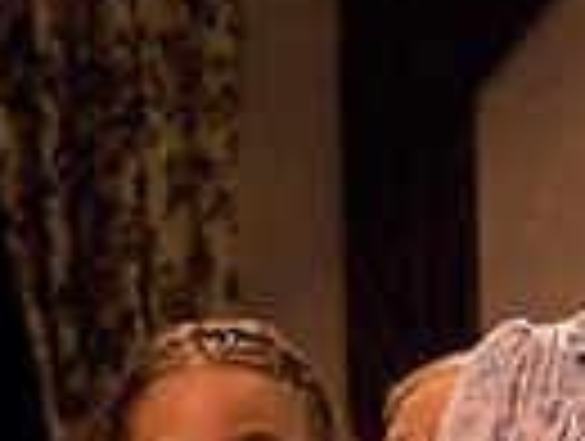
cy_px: 626
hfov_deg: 3.6
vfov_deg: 2.7
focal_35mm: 553
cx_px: 968
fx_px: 9363
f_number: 2.8
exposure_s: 1/160
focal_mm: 86
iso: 1600
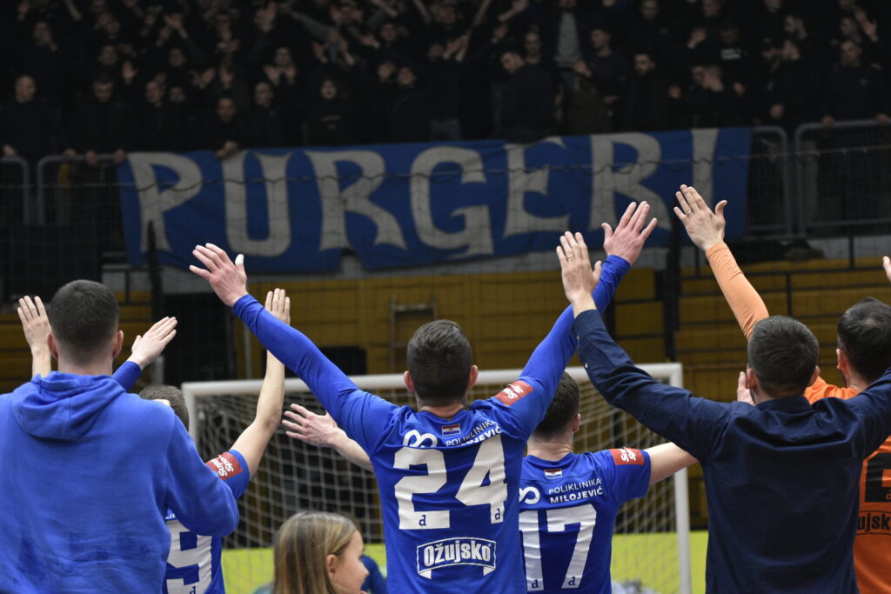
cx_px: 446
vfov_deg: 13.0
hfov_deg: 19.5
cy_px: 297
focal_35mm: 105
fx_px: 2599
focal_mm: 70
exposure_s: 1/1000
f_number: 2.8
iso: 1600
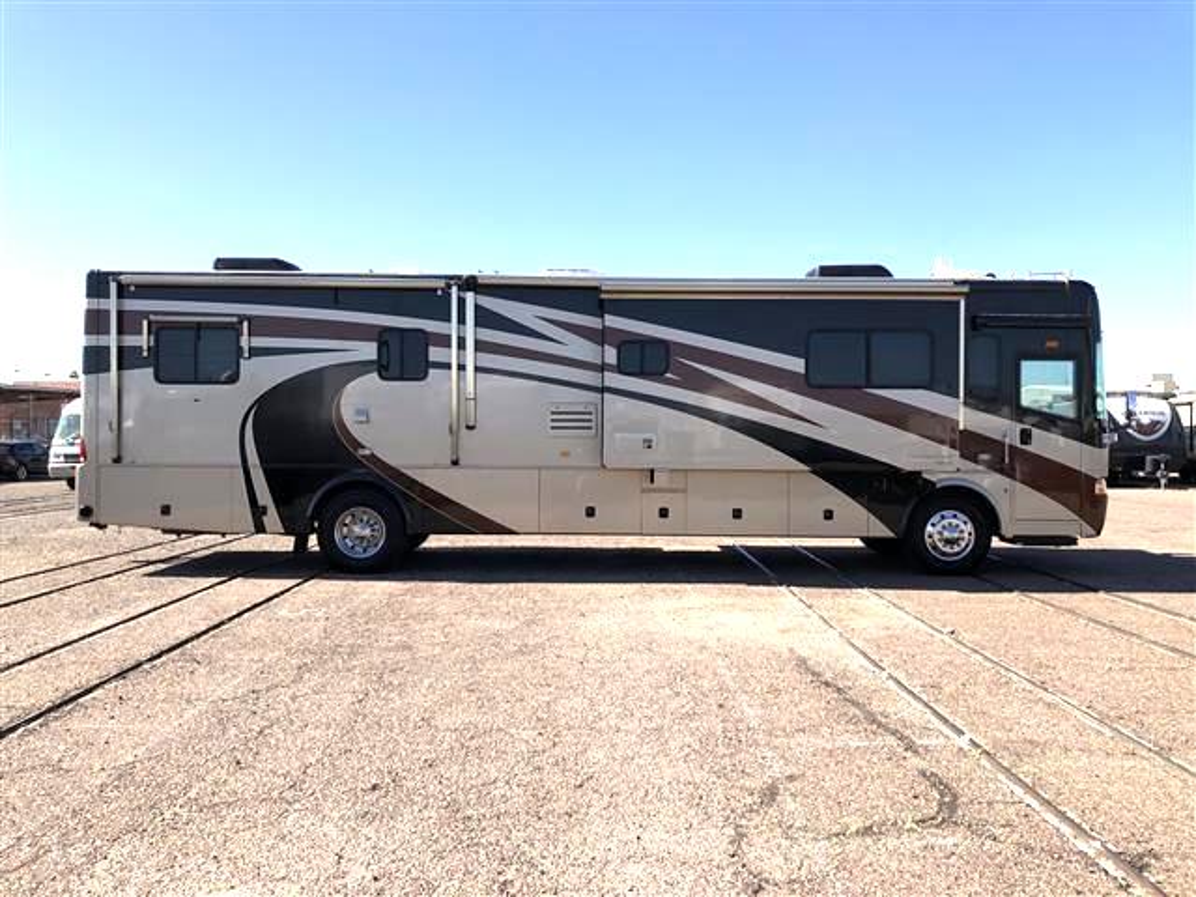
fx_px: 967
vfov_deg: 49.7
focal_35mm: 28
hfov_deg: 63.4
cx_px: 598
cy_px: 448
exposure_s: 1/1473
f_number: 1.8
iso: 20
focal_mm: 3.99
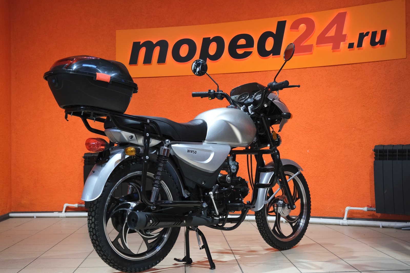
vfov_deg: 27.5
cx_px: 205
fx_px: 558
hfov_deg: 40.3
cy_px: 136
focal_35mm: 49
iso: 1600
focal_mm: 32.5
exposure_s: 1/100
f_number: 4
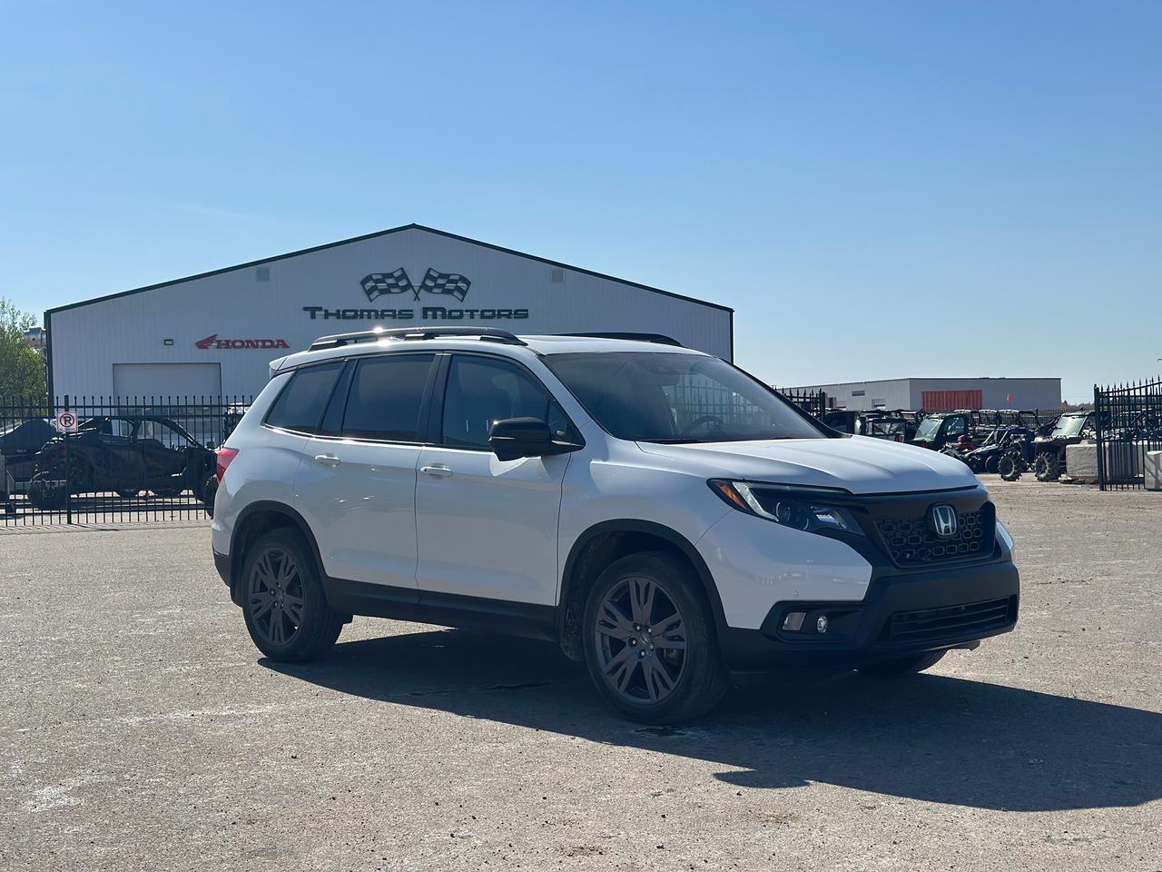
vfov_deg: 30.3
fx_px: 1611
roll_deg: +1.4
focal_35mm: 48
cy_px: 436
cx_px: 581
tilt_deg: -0.9
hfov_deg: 39.7
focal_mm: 6.86
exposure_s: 1/9804
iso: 100
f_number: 1.78
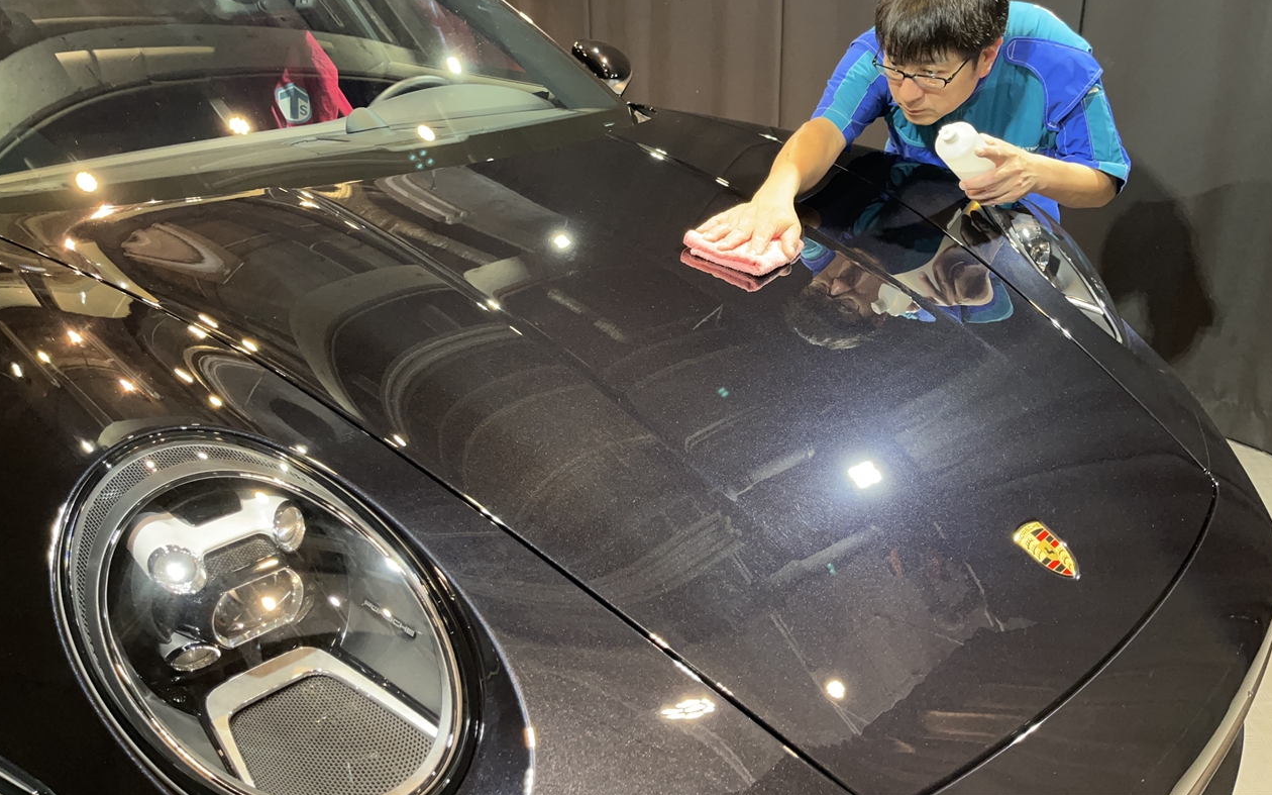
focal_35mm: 28
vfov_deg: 44.3
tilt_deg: -20.4
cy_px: 312
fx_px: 970
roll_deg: +1.5
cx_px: 639
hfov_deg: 66.5
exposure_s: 1/60
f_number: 1.6
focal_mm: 5.1
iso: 320
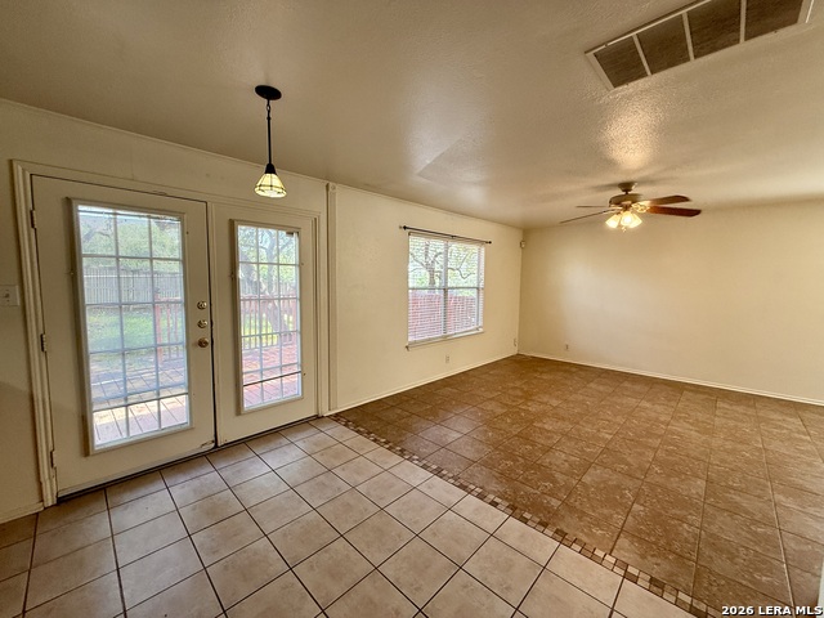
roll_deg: -0.3
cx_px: 412
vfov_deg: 85.7
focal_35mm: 14
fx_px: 333
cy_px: 309
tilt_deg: -4.4
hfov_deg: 102.1
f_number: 2.2
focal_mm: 2.22
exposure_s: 1/120
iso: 160
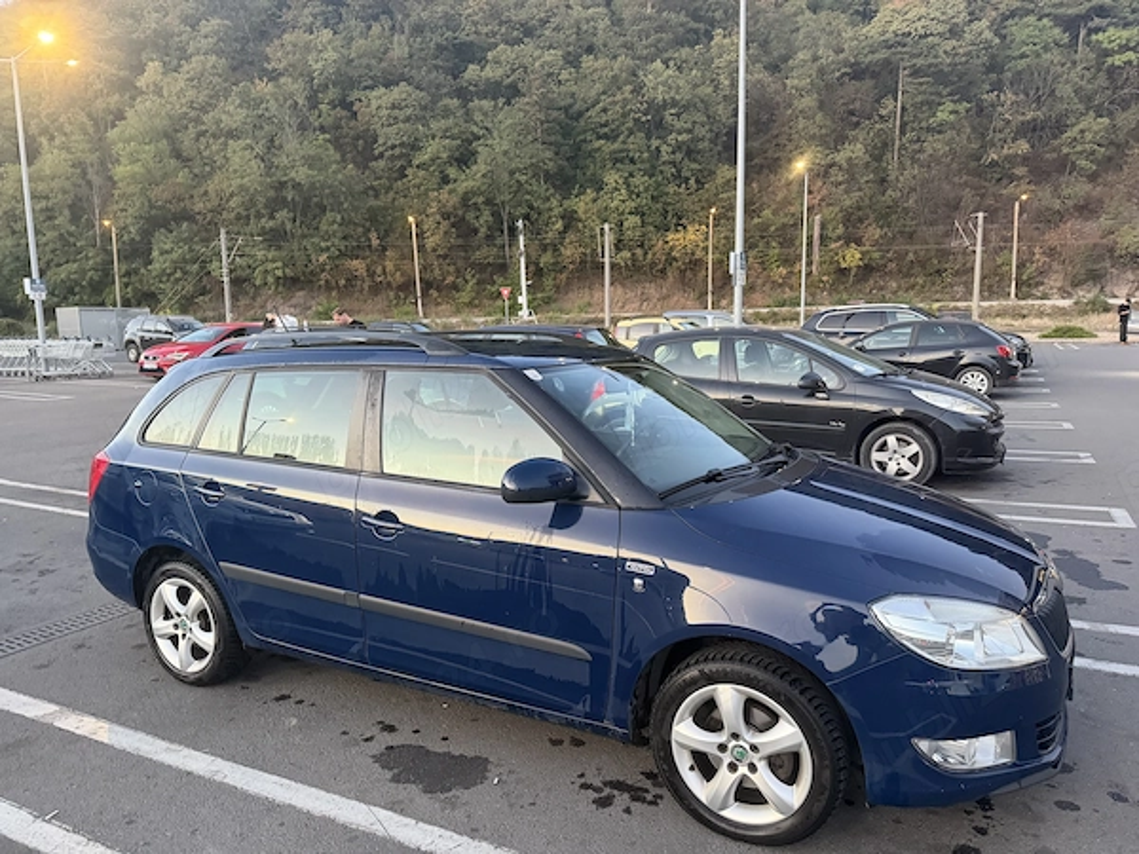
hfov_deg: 71.6
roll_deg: +1.7
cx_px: 570
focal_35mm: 24
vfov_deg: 56.8
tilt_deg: -7.7
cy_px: 427
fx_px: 790
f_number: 1.78
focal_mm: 6.76
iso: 640
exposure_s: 1/60
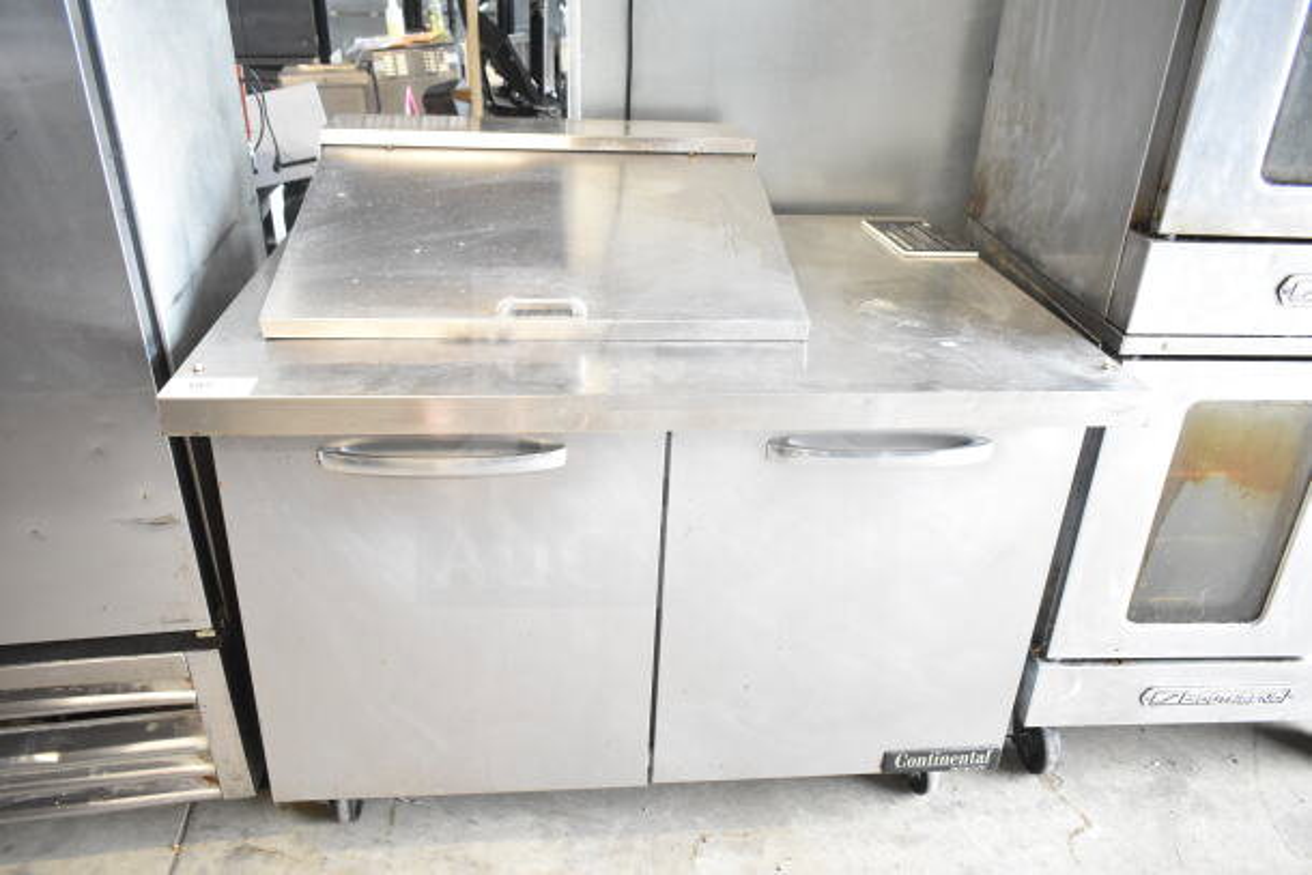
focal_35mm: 27
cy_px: 438
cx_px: 656
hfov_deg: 67.4
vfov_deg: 48.0
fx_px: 984
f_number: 3.5
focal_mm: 18
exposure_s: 1/50
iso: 1600
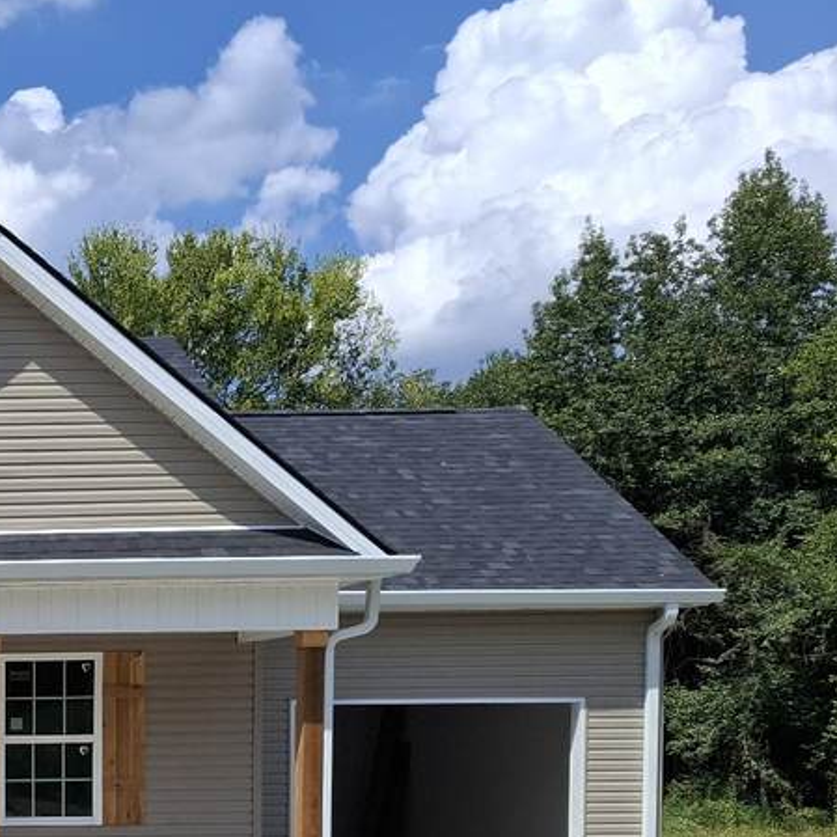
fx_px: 1587
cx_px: -291
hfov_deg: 25.0
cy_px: 787
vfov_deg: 28.2
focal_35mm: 58
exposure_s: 1/2564
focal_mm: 5.54
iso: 50
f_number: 1.8
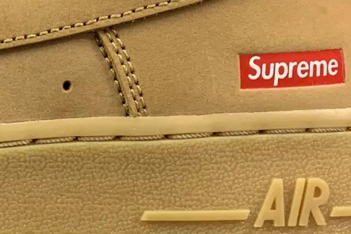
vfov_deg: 10.5
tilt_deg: +11.4
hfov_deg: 16.1
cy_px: -227
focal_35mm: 120
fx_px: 1170
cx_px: -114
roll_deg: +0.9
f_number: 1.8
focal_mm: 4.25
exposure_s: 1/65
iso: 100
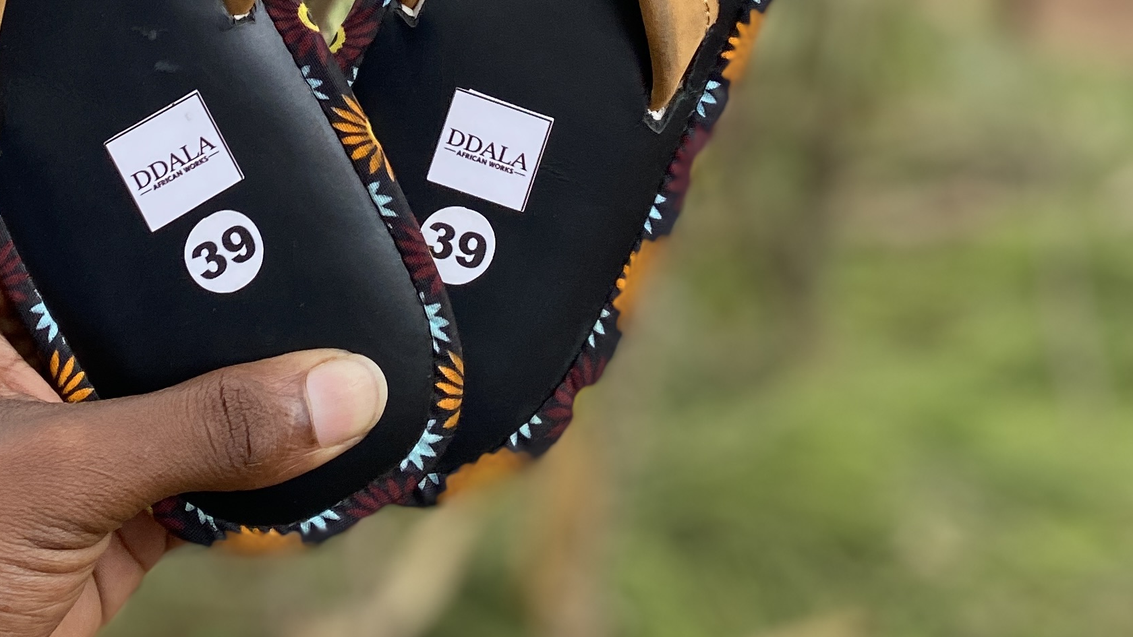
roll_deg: +3.4
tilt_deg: -9.5
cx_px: 310
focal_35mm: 68
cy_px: -216
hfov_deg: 30.6
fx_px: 2043
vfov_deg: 16.6
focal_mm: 4.25
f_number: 1.8
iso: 32
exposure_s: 1/1300
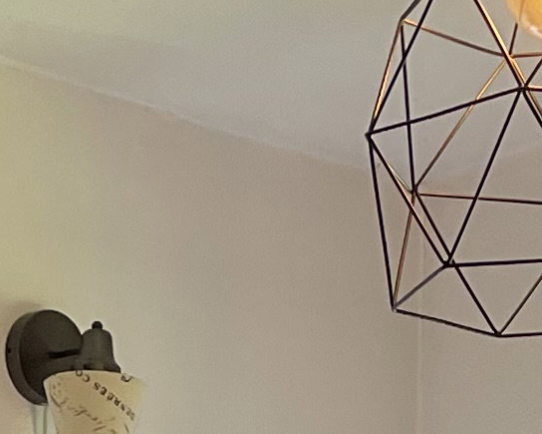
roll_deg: -1.0
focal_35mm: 188
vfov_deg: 7.6
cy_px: 1111
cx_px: 192
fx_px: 3015
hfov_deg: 10.3
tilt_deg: -0.9
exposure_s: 1/100
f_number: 1.6
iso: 125
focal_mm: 4.2
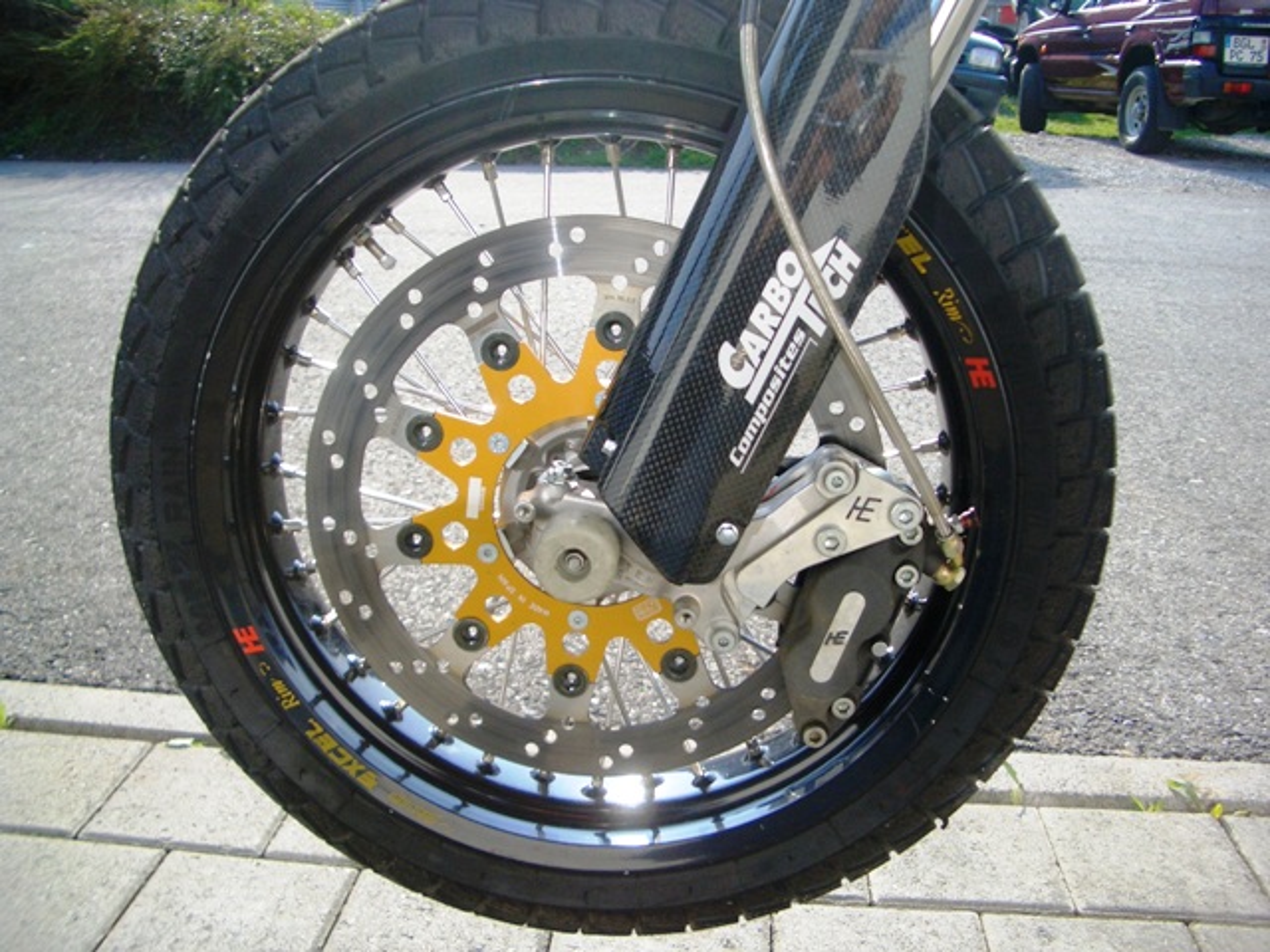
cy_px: 476
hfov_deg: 52.6
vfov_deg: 40.7
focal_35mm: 35
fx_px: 1284
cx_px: 635
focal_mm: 5.8
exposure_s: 1/640
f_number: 2.6
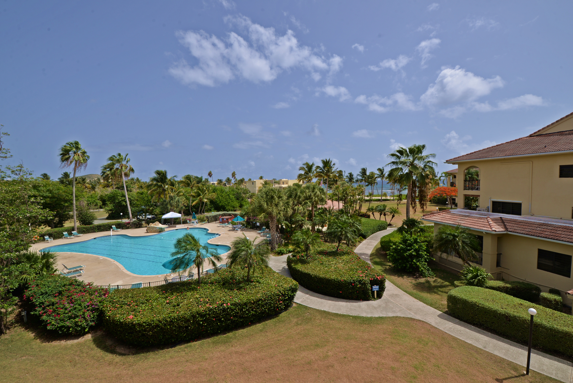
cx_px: 286
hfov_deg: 100.4
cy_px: 192
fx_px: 239
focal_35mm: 15
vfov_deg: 77.4
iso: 100
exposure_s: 1/200
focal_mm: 15
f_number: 11
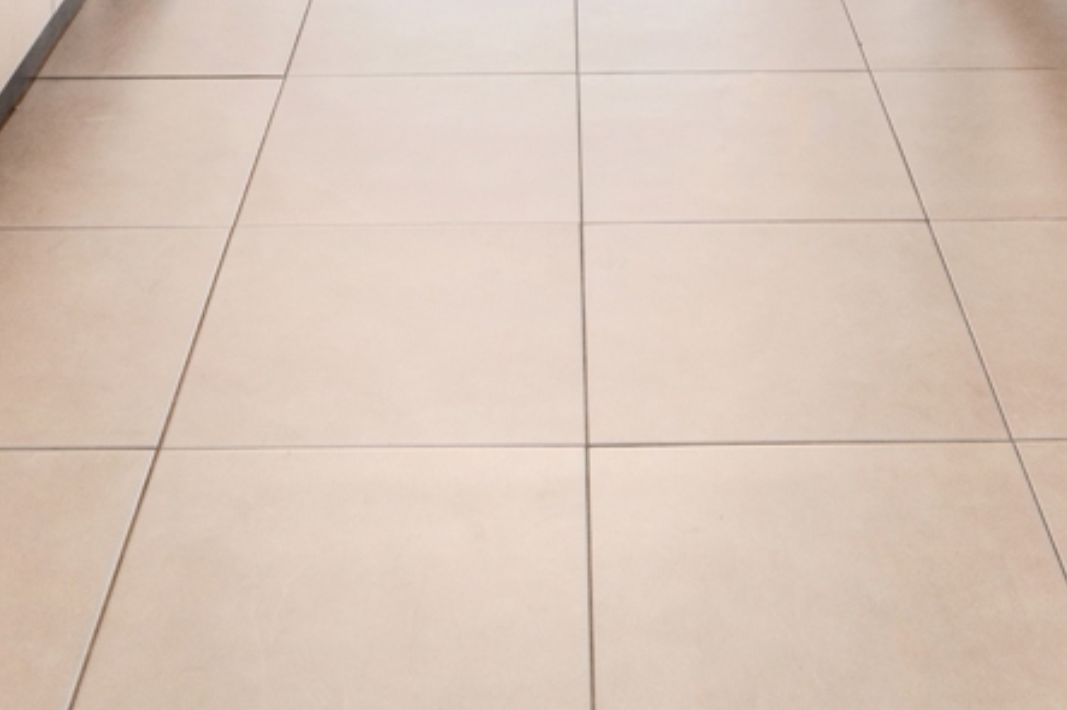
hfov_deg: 32.8
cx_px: 607
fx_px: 1807
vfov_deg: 16.8
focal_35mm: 61
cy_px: -705
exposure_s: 1/20
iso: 400
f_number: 7.1
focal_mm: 10
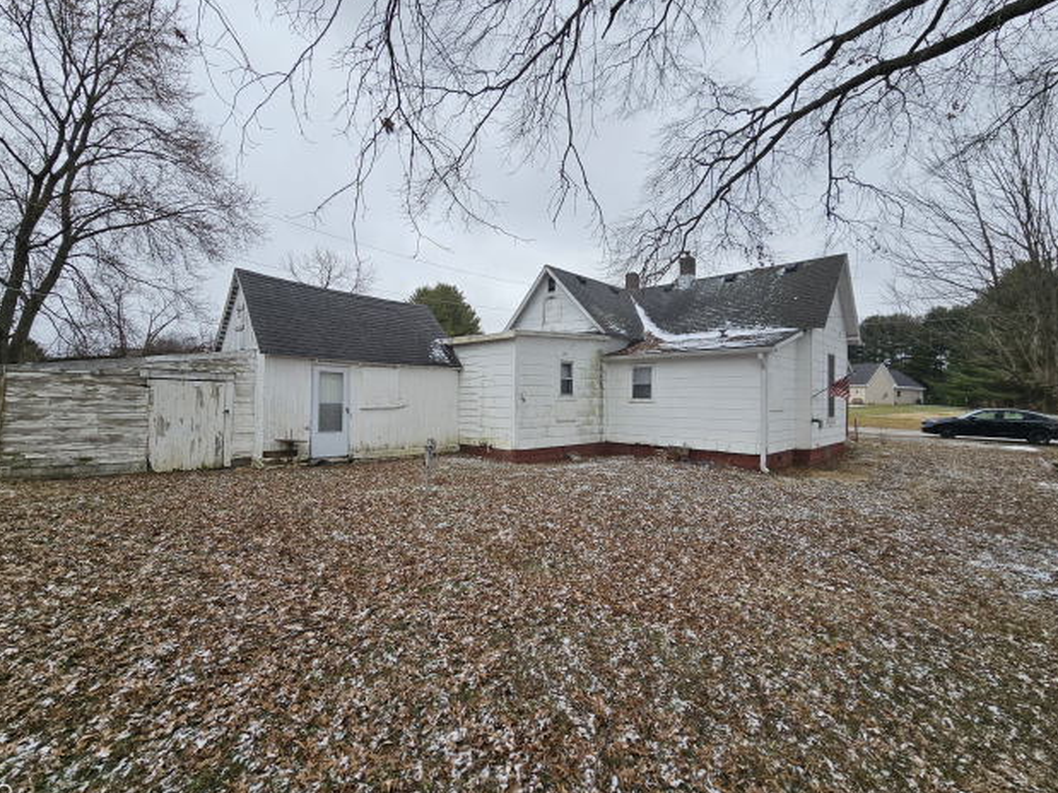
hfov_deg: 102.1
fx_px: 428
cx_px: 532
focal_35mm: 14
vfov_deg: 85.6
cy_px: 390
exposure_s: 1/773
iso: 50
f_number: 2.2
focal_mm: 2.2
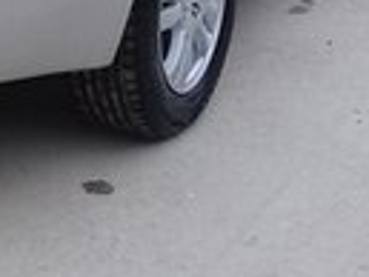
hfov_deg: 11.9
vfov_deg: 9.0
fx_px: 1696
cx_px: -186
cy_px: -173
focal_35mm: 159
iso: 50
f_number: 2.2
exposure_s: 1/602
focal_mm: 3.3
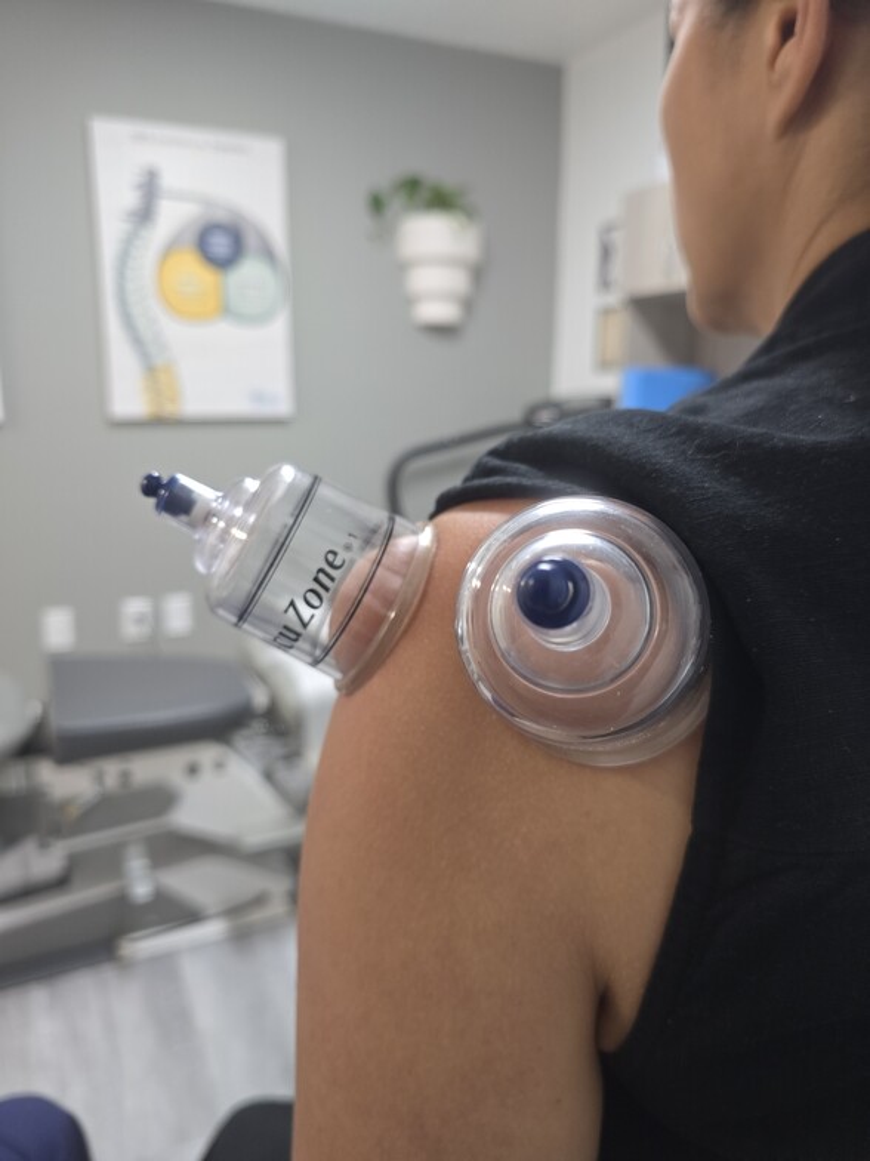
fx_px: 771
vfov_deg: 73.9
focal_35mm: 23
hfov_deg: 58.9
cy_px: 580
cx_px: 435
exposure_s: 1/120
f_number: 1.7
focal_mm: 6.3
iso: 400
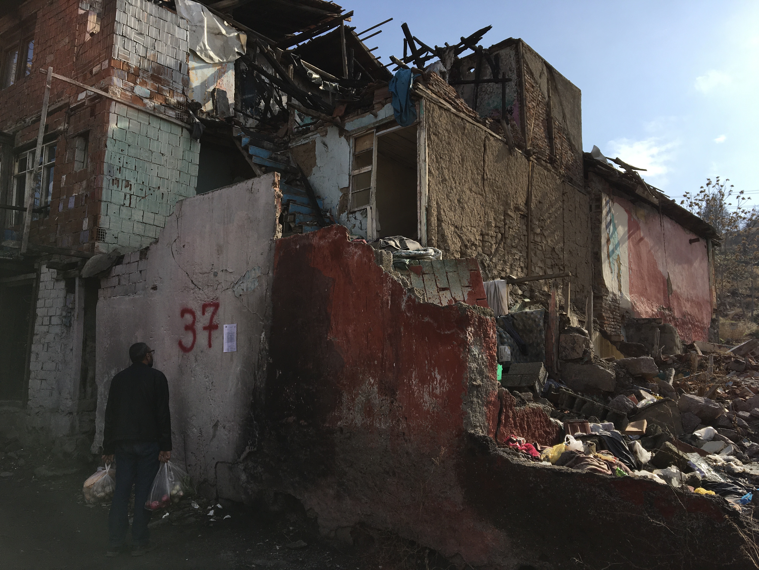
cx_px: 380
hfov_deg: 61.7
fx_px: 636
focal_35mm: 29
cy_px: 285
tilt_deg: +7.6
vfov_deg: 48.2
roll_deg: -0.9
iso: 25
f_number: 2.2
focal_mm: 4.15
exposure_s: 1/1709
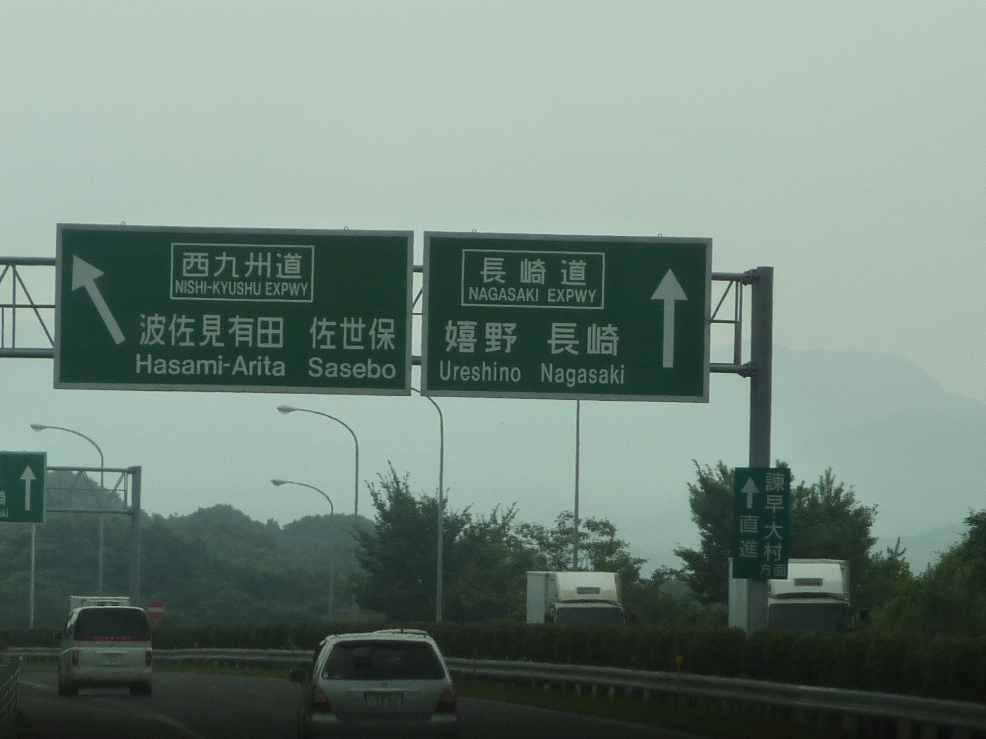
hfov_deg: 6.0
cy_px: 370
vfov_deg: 4.5
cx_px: 493
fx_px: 9343
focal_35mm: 328
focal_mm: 29.9
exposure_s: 1/500
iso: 125
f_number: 4.5
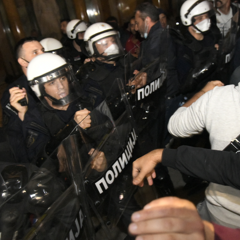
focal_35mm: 31
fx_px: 243
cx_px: 123
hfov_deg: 52.5
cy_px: 121
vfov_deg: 52.5
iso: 16000
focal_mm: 24
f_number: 4
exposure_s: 1/125
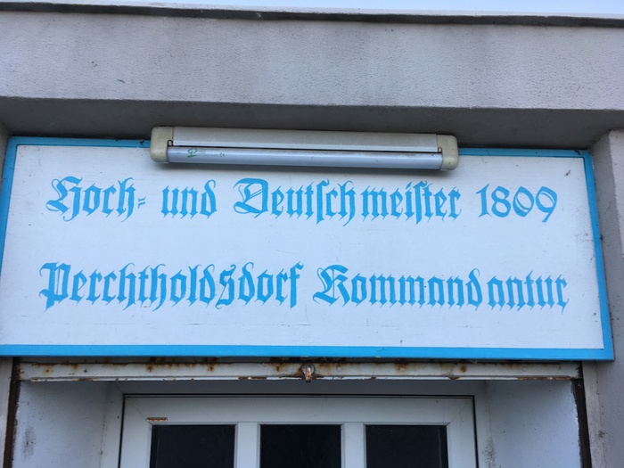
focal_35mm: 29
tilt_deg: +12.6
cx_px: 312
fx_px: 523
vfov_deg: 48.2
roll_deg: +0.5
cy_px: 234
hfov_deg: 61.7
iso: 25
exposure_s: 1/122
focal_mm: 4.15
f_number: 2.2
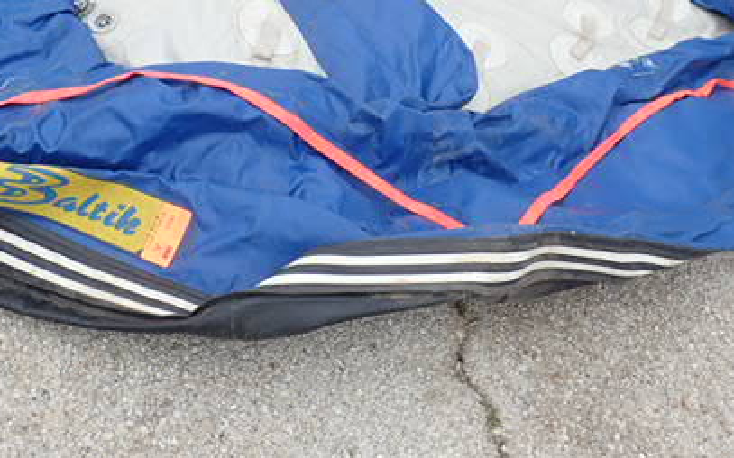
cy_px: 29
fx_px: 1000
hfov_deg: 40.3
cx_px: 375
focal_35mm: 50
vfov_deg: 24.9
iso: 100
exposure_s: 1/500
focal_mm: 5.5
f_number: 3.2
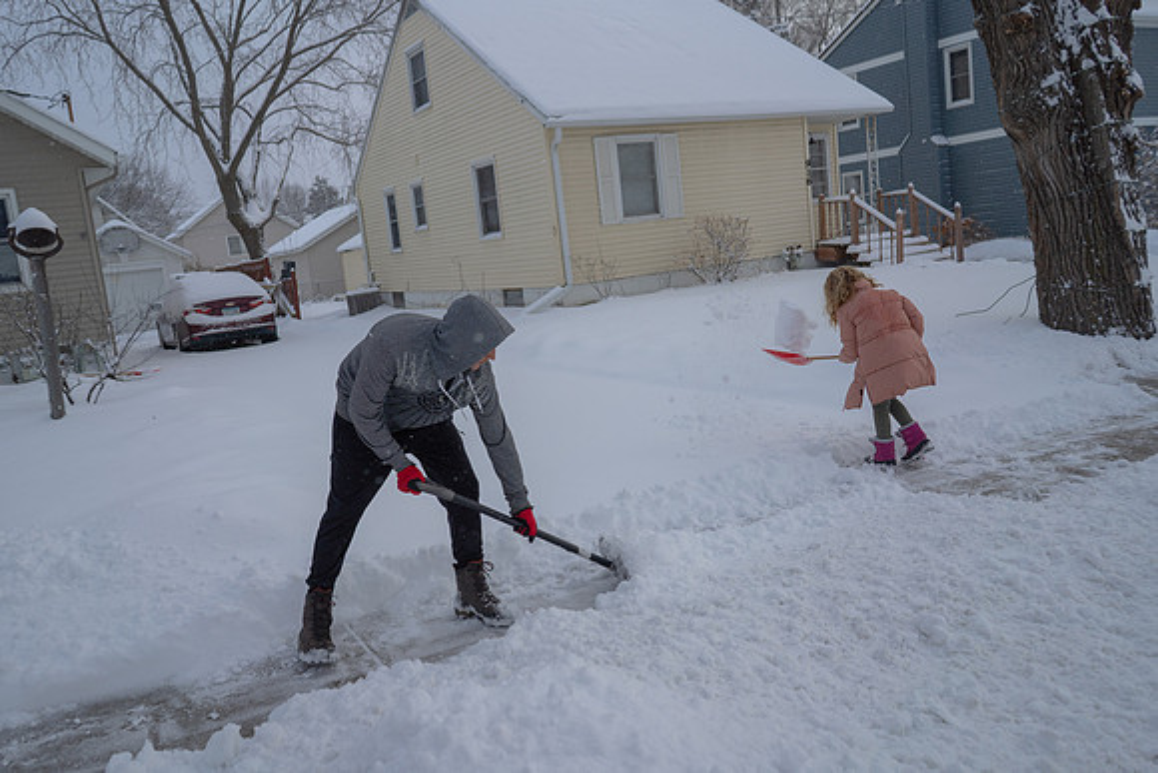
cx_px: 553
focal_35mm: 29
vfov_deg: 44.6
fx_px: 941
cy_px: 398
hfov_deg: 63.2
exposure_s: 1/1000
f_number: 4.5
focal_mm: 28
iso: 200
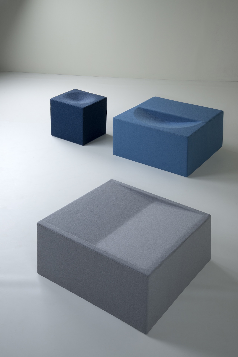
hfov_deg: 26.0
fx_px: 515
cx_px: 119
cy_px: 178
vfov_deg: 38.2
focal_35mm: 52
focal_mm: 52
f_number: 16
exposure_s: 1/5
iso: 200
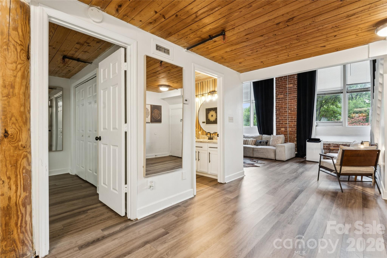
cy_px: 129
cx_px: 194
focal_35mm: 17
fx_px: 178
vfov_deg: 71.7
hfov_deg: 94.6
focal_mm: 16.6
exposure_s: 1
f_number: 13
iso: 100
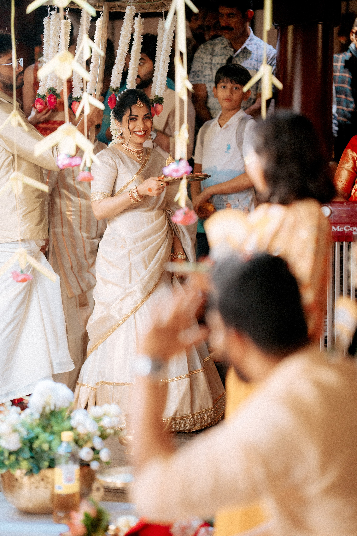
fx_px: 1264
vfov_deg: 23.9
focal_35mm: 85
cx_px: 178
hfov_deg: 16.1
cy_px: 268
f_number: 1.4
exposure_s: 1/800
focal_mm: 85
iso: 800
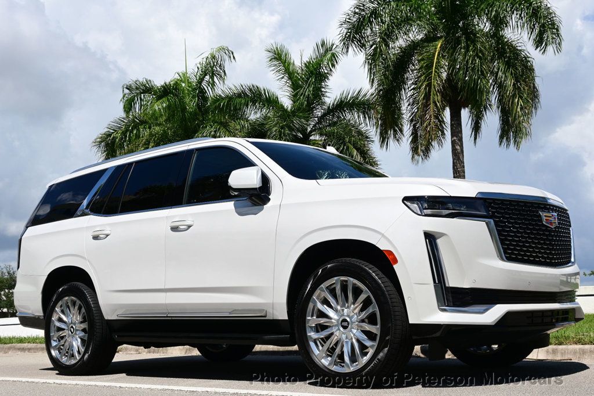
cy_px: 198
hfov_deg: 43.0
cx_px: 297
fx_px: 755
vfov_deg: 29.4
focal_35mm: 46
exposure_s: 1/320
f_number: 9
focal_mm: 30.5
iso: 100
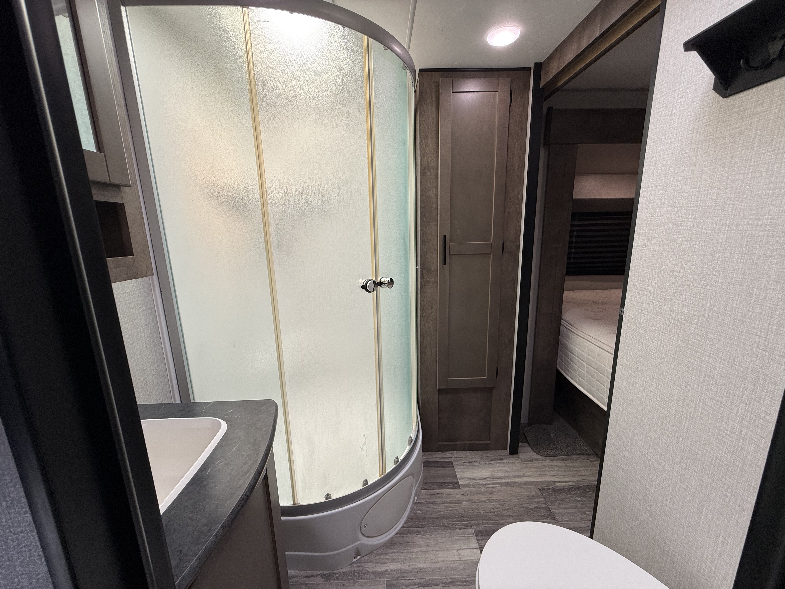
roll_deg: +0.4
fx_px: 317
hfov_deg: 102.1
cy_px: 294
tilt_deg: -11.9
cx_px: 392
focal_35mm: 14
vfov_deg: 85.7
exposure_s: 1/99
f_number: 2.2
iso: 64
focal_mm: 2.22
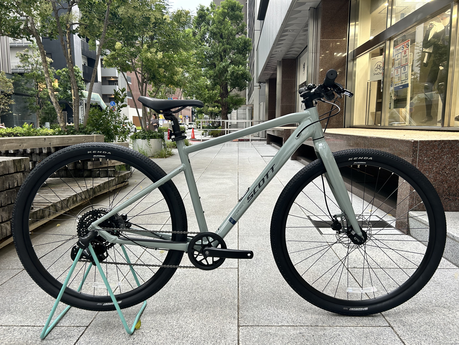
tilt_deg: -6.9
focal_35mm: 26
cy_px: 172
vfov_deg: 53.1
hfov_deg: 67.3
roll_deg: +0.4
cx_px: 230
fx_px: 345
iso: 100
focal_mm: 5.7
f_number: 1.5
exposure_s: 1/121
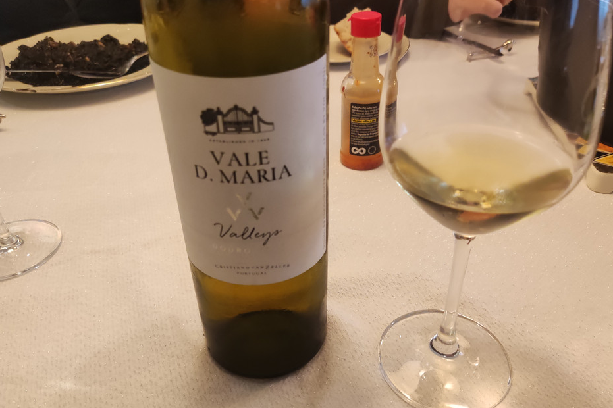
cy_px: 198
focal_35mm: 31
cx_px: 310
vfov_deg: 42.3
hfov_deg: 60.3
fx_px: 528
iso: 519
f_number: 1.79
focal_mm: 4.71
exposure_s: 1/50
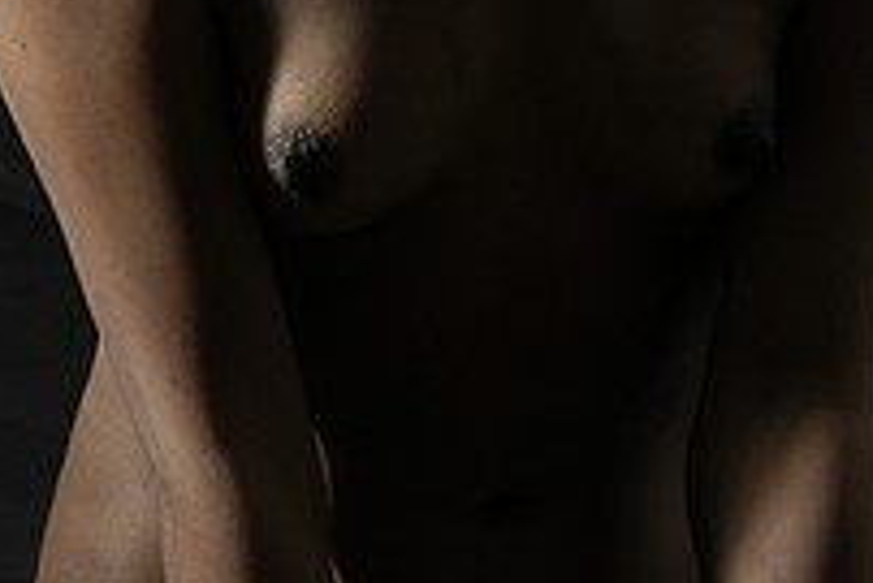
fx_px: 4174
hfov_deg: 11.9
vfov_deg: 8.0
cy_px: 350
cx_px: 449
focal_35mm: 172
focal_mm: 40
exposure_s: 1/60
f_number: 9
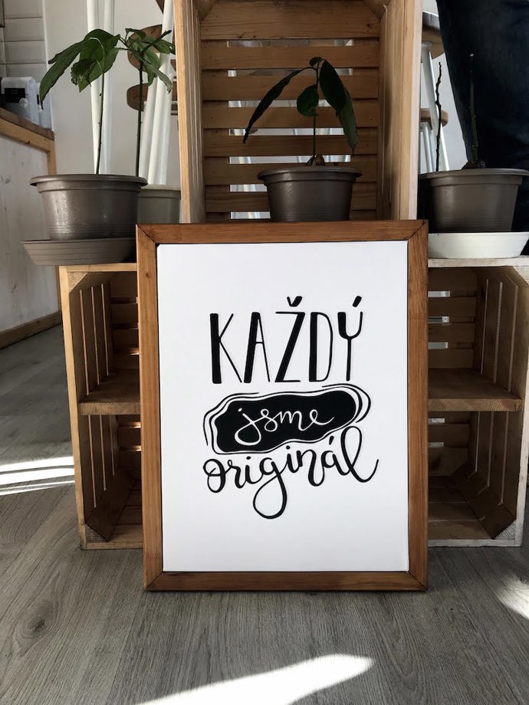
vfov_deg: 63.4
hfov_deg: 49.7
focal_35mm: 28
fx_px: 571
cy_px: 352
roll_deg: +1.7
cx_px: 264
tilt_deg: -9.9
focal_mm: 3.99
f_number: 1.8
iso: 20
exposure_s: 1/241
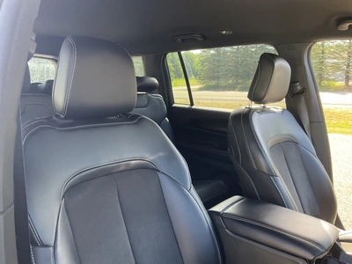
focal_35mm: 29
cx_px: 176
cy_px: 132
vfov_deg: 48.2
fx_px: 295
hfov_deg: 61.7
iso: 64
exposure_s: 1/121
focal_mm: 3
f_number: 1.8
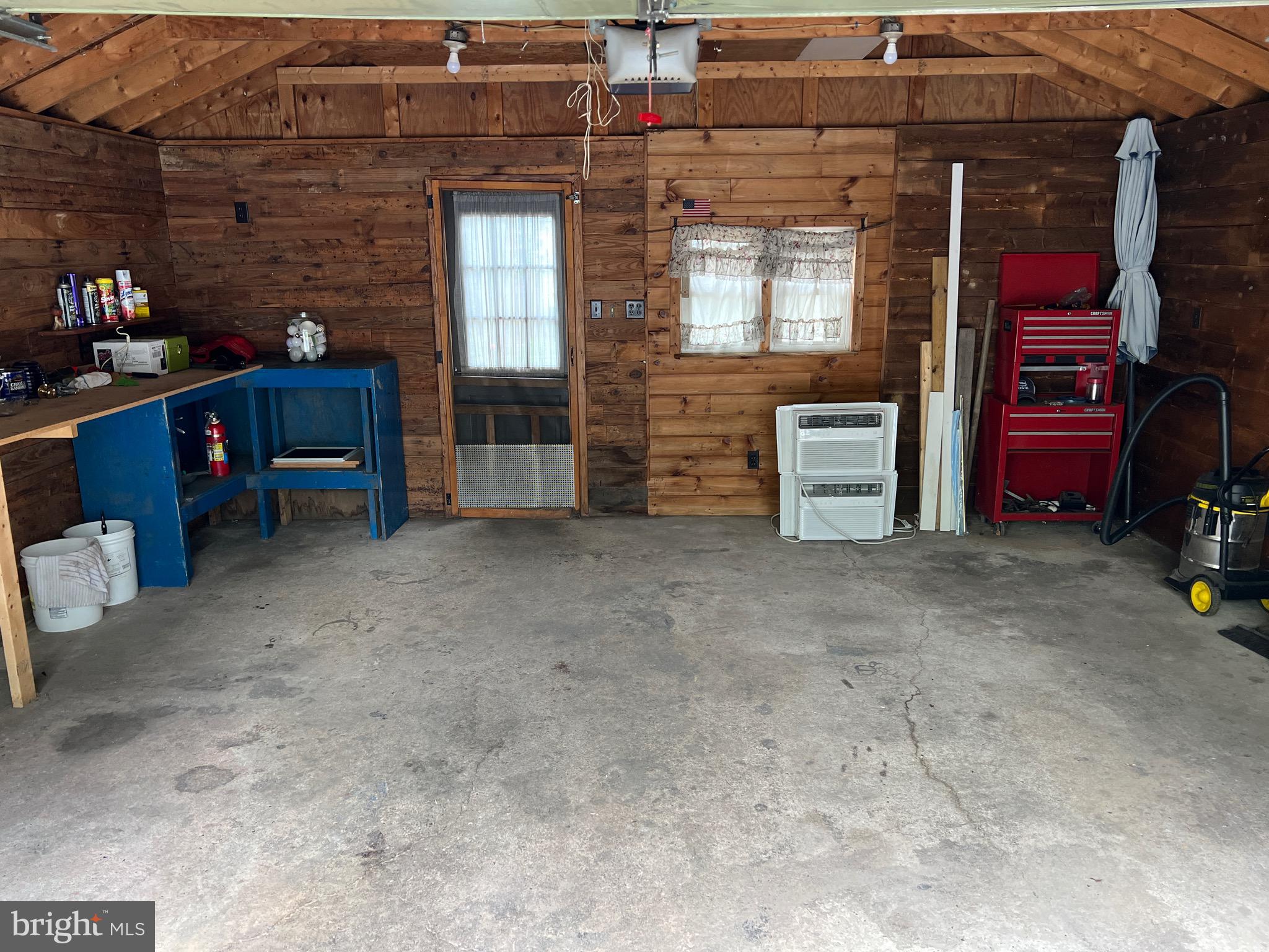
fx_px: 953
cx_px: 634
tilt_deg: -15.2
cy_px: 476
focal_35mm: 26
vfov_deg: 53.1
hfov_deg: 67.3
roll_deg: -0.2
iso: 125
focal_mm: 5.7
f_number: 1.5
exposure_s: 1/100
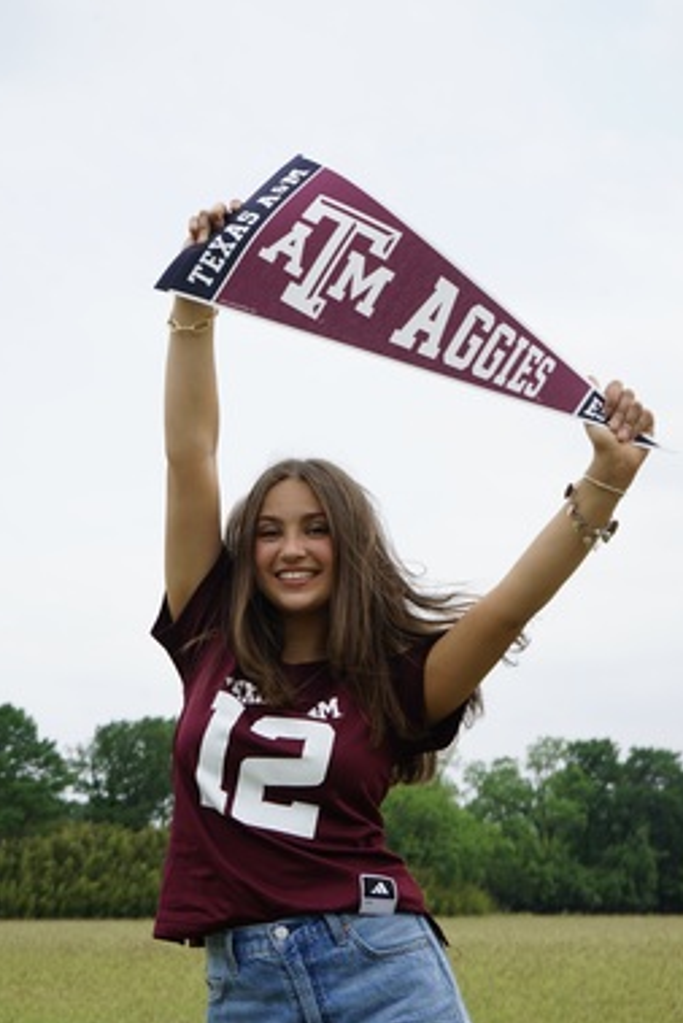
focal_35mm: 58
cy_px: 561
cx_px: 301
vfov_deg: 34.4
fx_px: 1649
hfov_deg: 23.4
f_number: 11
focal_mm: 44
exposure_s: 1/125
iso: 100
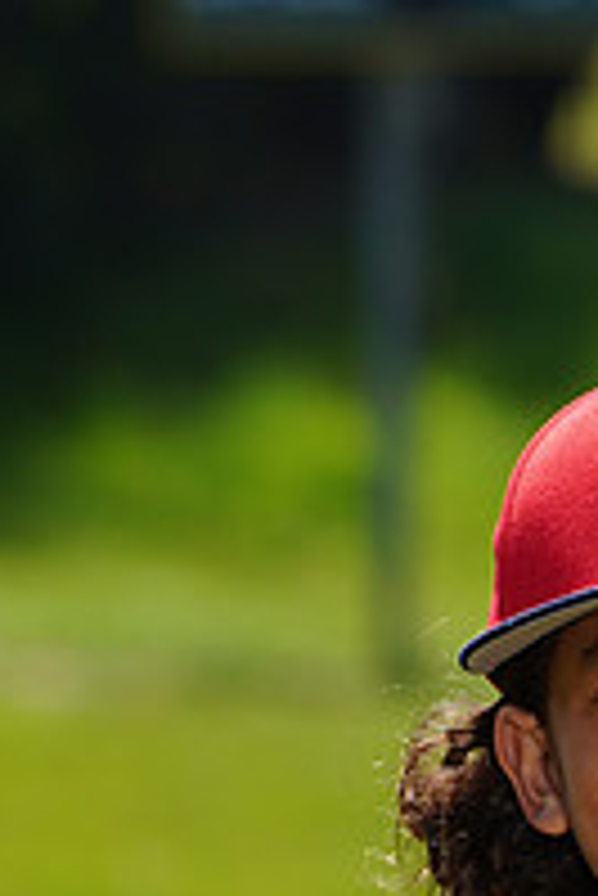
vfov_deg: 3.4
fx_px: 14948
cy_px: 1198
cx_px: 668
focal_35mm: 601
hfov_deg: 2.3
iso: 100
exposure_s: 1/250
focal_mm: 206
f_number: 7.1
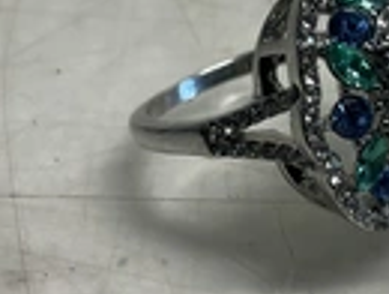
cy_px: 60
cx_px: 260
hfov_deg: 21.9
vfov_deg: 16.5
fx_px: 1002
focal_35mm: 89
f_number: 1.8
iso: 50
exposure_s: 1/120
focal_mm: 3
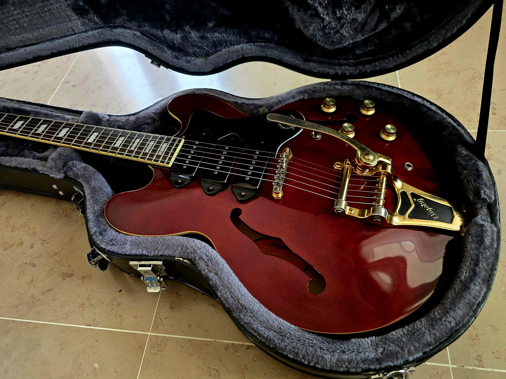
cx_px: 253
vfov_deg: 58.9
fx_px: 336
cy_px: 190
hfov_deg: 73.9
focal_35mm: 23
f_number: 1.7
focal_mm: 6.3
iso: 800
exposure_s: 1/60.2
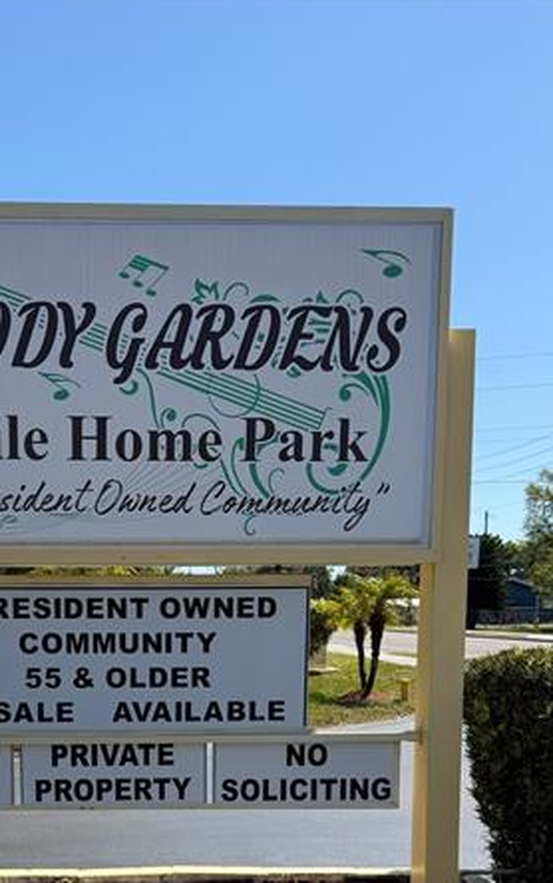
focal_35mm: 44
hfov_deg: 28.7
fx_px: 1060
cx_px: 125
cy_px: 756
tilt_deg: -6.9
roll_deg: -0.4
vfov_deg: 42.4
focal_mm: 6.76
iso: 80
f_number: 1.78
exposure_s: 1/4405
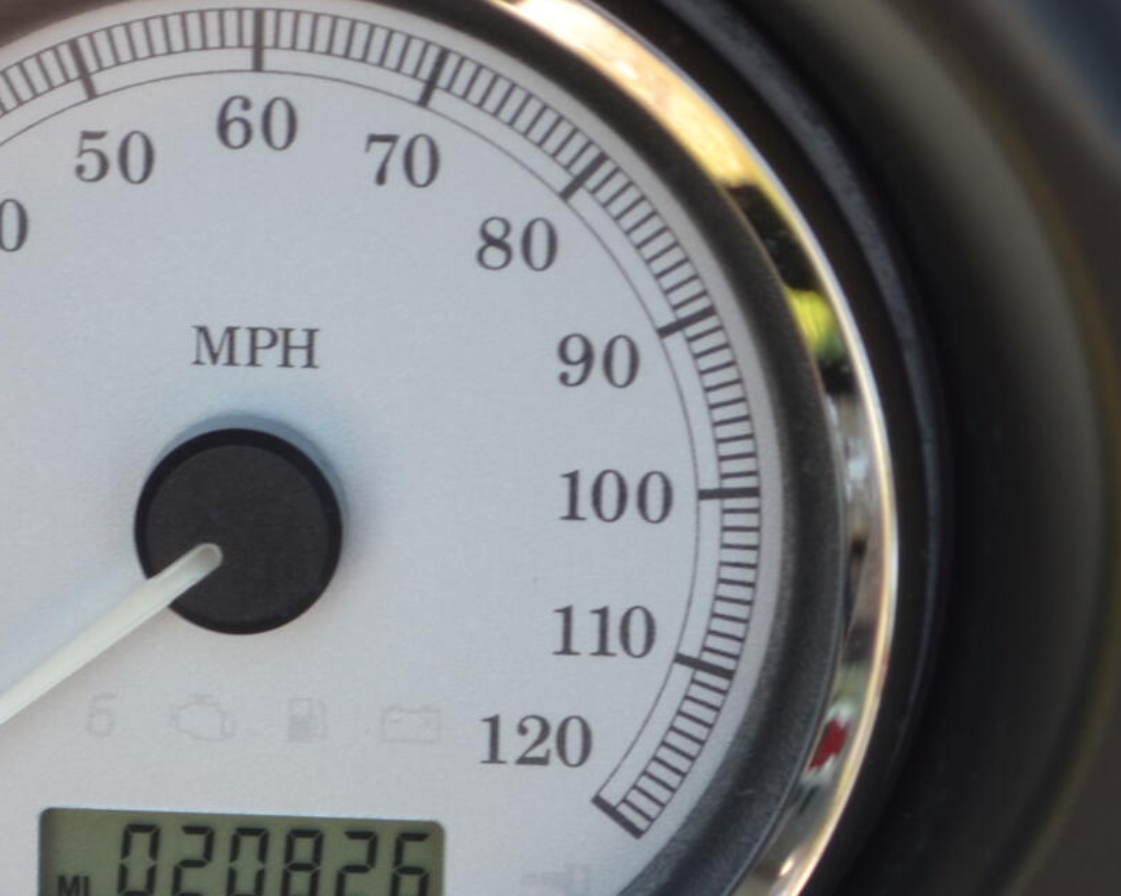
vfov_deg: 8.0
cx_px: 197
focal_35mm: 193
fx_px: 6407
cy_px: 561
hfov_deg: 10.0
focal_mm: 55
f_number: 5.6
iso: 100
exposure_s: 1/60
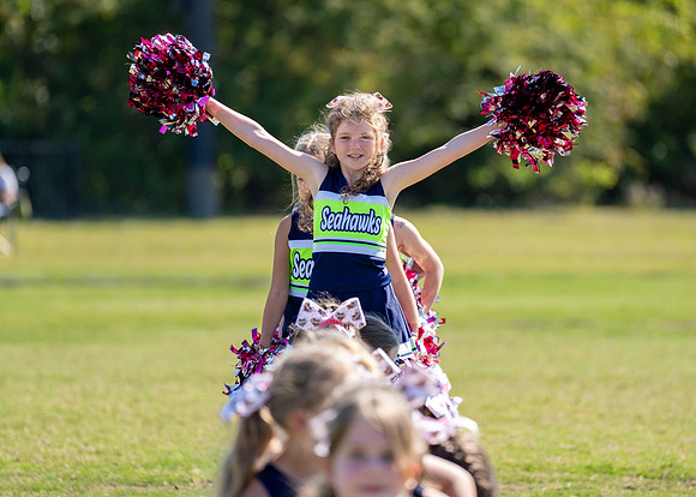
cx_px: 347
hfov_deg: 7.1
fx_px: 5628
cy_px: 231
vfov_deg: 5.1
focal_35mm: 285
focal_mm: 200
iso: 200
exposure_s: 1/2000
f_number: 2.8
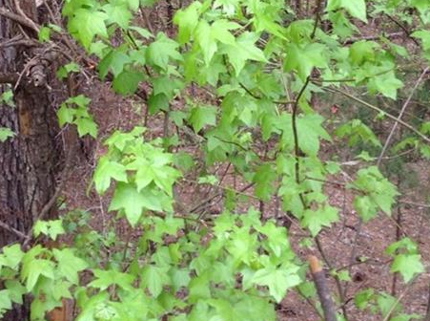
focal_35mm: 75
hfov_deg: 25.9
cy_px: -20
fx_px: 929
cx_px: 154
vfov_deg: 18.9
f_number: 2.4
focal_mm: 3.3
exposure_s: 1/120
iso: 32
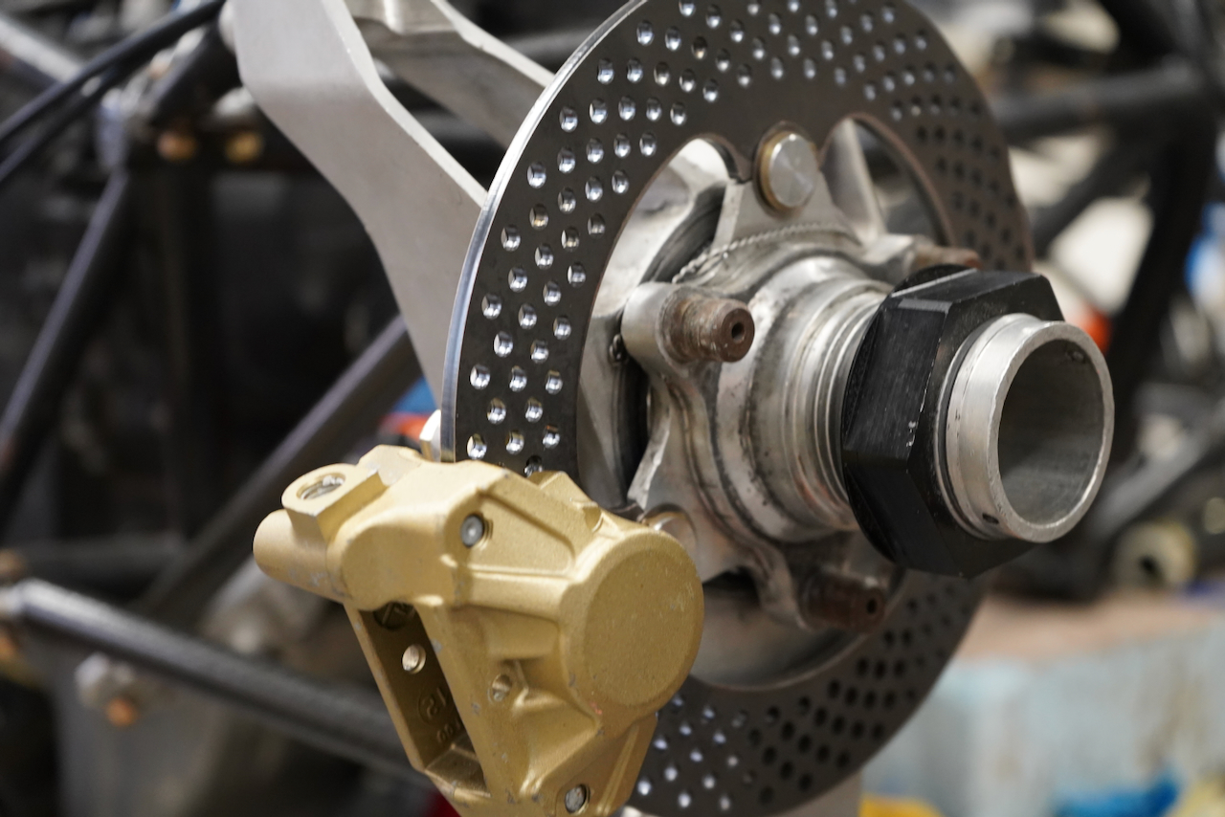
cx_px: 612
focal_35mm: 55
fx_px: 1872
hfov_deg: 36.2
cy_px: 408
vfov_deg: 24.6
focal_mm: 55
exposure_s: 1/160
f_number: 5
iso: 4000
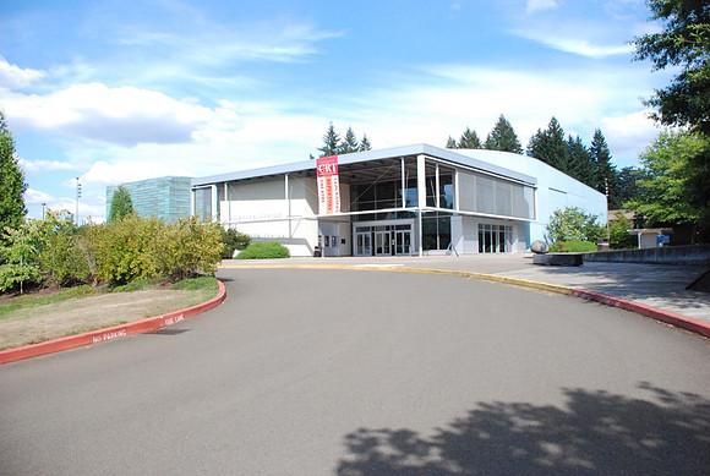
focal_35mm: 27
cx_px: 355
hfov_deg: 67.3
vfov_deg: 48.1
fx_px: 533
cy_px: 238
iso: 1600
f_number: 4.5
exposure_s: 1/4000
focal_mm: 18
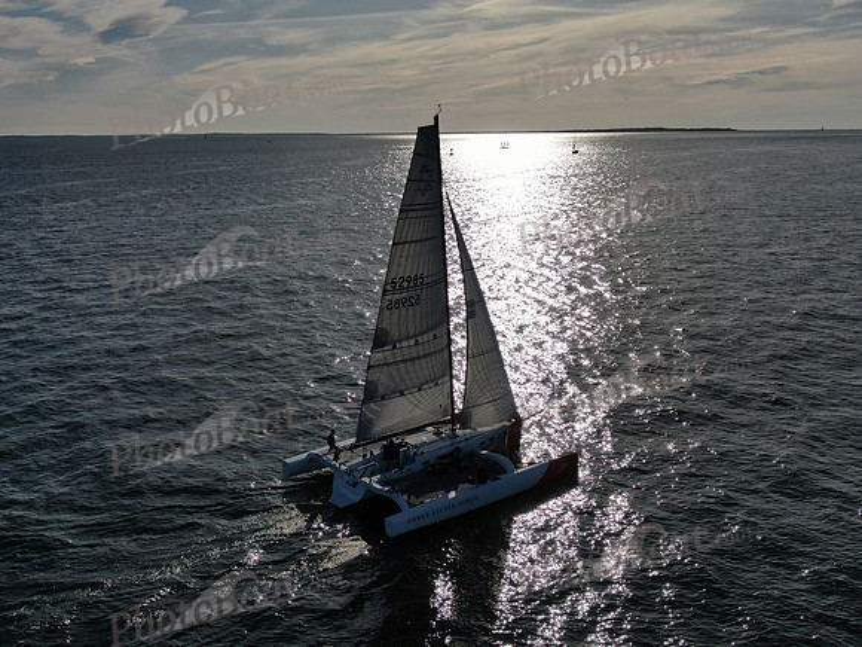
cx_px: 431
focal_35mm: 38
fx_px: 946
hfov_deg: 49.0
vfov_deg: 37.7
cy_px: 324
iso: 100
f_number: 3.4
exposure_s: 1/8000
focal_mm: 6.48
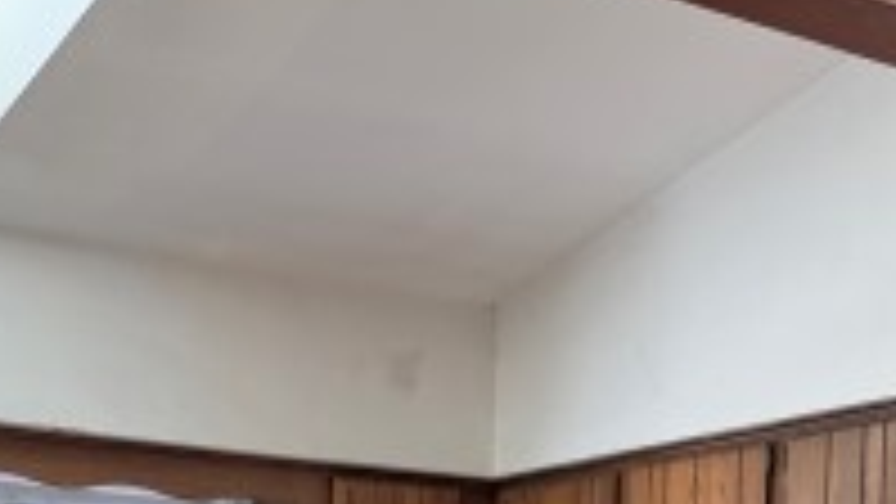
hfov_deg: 25.2
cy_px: 1017
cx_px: 329
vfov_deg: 12.6
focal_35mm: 84
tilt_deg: -5.7
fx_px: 1996
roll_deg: -0.5
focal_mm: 6.76
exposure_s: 1/231
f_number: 1.78
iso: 100
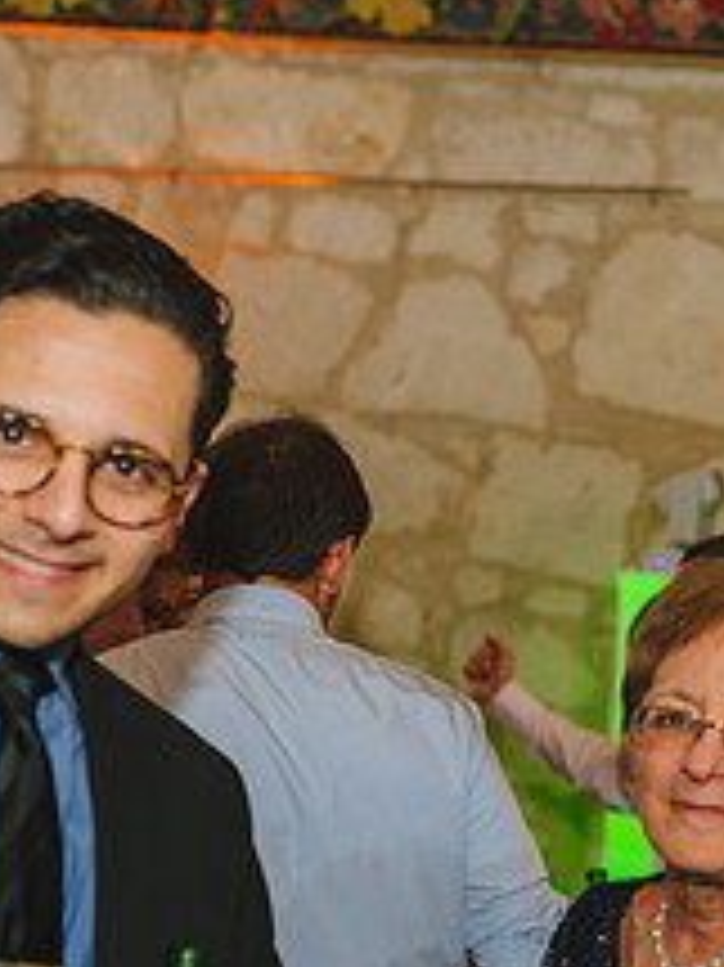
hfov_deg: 15.7
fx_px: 2540
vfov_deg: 21.3
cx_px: 850
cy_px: 767
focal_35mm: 91
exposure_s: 1/200
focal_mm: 35
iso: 800
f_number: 2.5
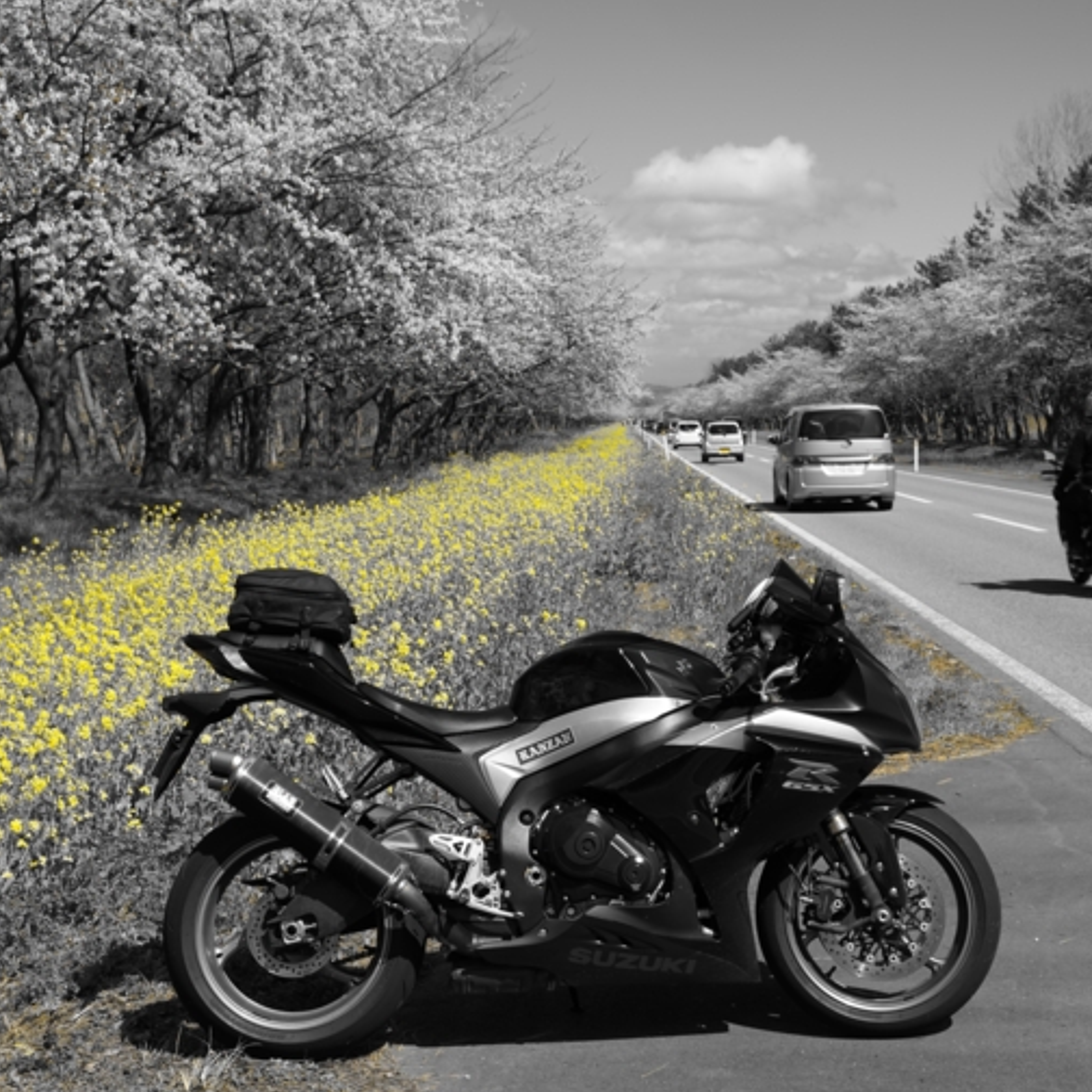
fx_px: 1927
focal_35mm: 54
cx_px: 587
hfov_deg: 31.6
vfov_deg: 31.6
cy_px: 555
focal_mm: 40
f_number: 8
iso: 100
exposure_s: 1/90
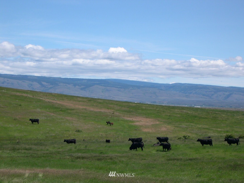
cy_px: 92
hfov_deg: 22.5
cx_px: 122
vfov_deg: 17.0
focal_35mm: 87
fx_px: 613
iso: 100
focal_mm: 18.4
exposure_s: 1/108
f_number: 11.6
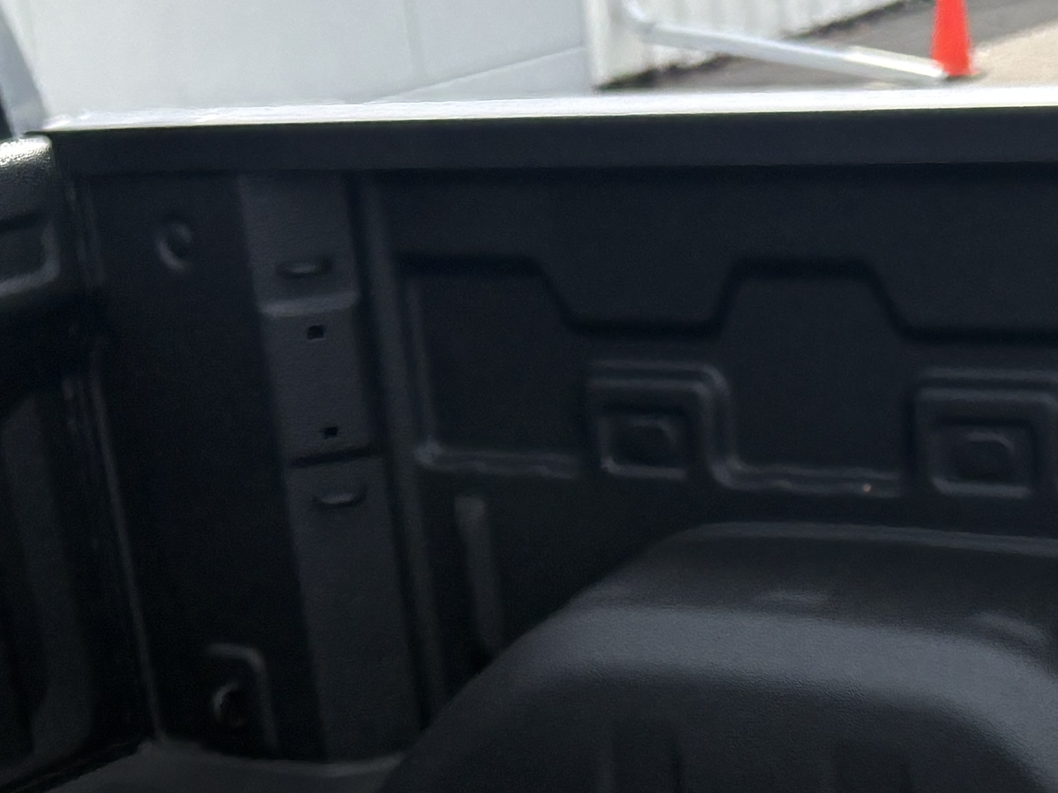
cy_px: 1094
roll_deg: +8.3
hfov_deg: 21.5
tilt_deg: -26.2
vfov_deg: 15.3
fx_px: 2781
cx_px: 532
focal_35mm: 91
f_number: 1.6
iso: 50
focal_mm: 5.96
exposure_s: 1/2451
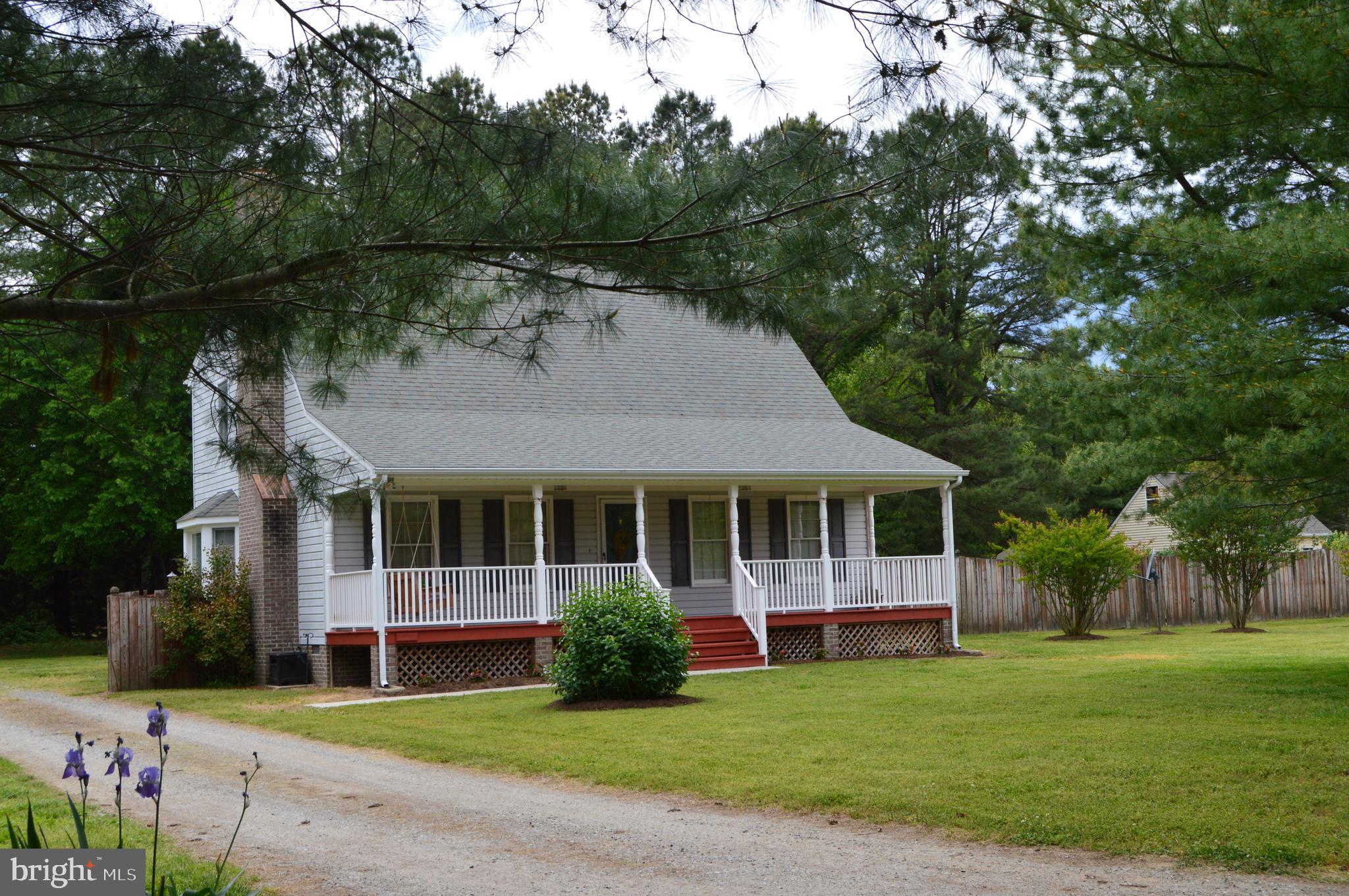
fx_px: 1684
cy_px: 448
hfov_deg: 43.6
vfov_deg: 29.8
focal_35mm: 45
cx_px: 674
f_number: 10
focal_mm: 30
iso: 400
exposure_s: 1/250
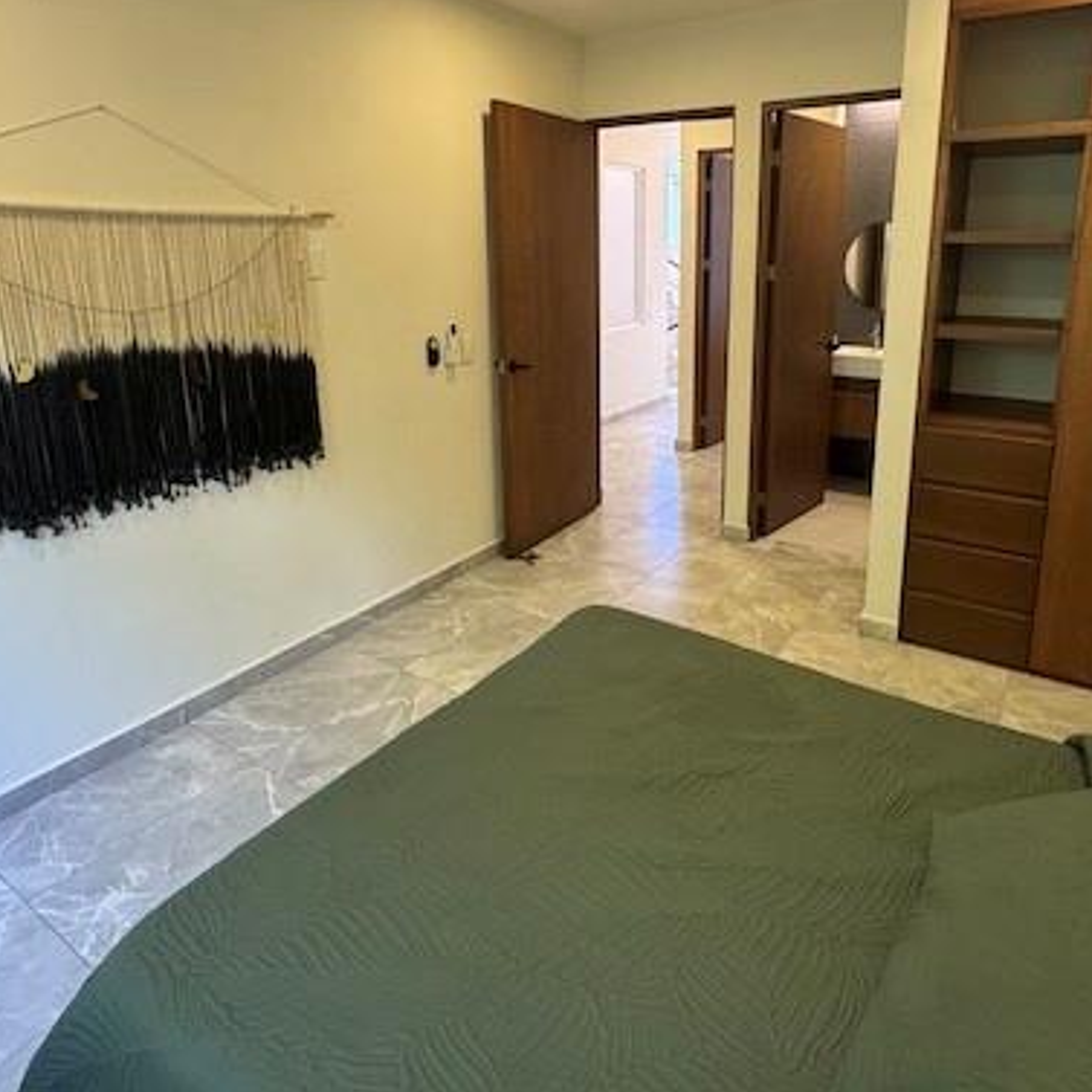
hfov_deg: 71.7
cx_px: 631
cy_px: 400
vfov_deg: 70.8
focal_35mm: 21
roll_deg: -0.5
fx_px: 749
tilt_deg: -11.2
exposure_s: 1/99
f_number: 2.2
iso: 250
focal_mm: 2.22
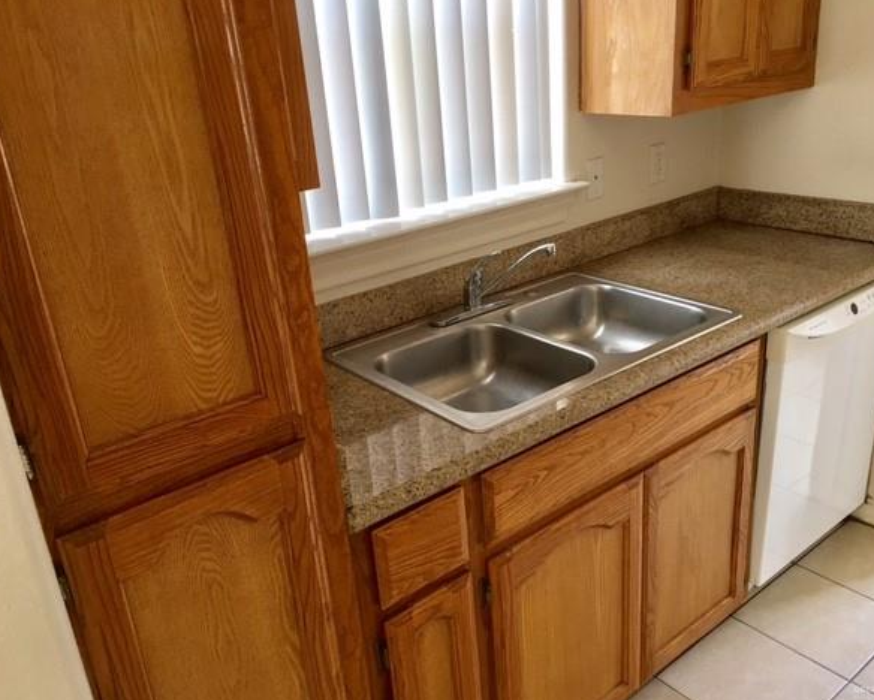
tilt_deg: -21.1
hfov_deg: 57.1
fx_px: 802
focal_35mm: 31
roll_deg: +4.0
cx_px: 461
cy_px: 350
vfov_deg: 47.2
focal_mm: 4.15
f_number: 2.2
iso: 32
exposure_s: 1/15
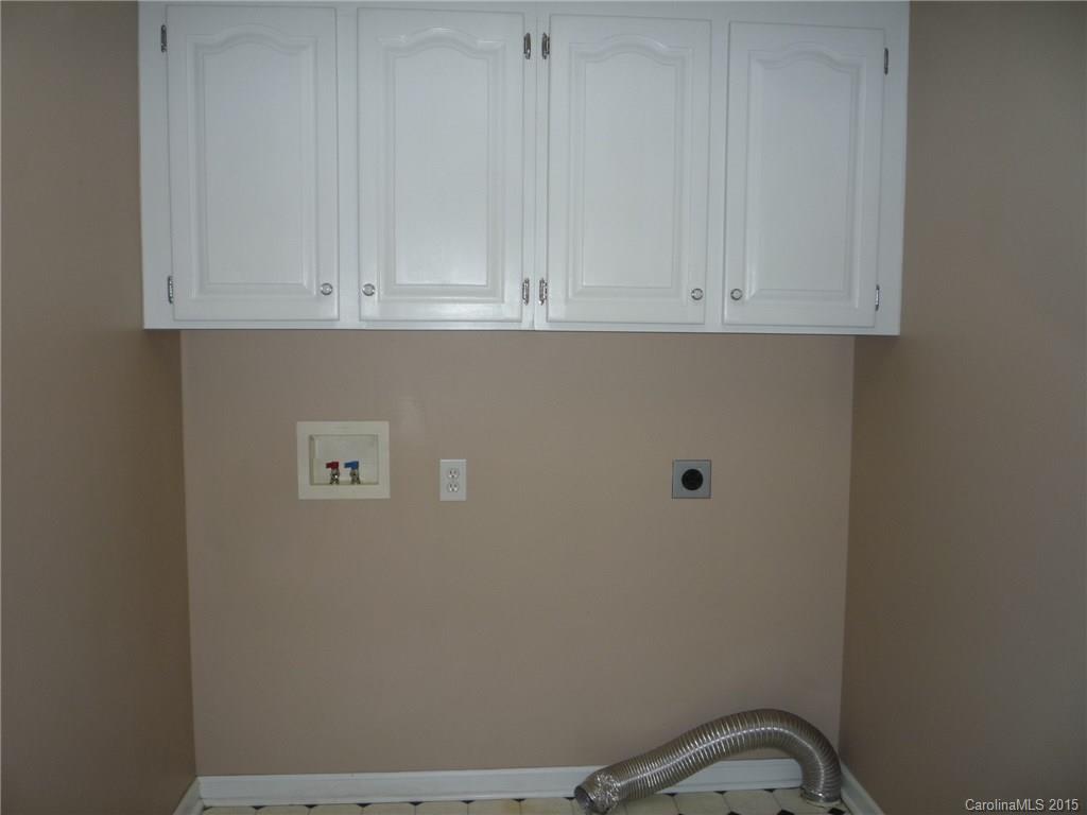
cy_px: 408
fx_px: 942
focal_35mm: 30
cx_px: 544
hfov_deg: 60.0
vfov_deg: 46.8
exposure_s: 1/30
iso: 100
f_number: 3.3
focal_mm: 5.2
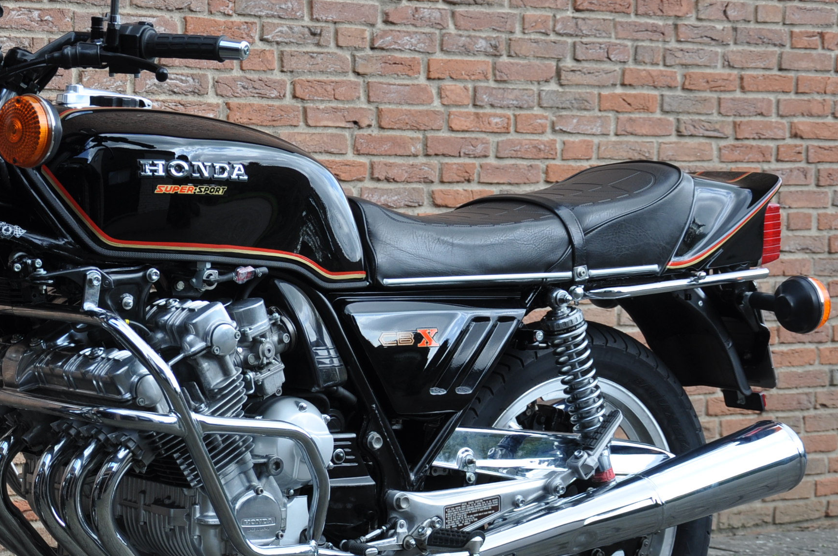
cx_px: 165
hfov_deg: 20.6
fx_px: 2277
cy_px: 365
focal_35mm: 98
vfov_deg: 13.9
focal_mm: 35
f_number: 6.3
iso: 200
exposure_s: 1/160
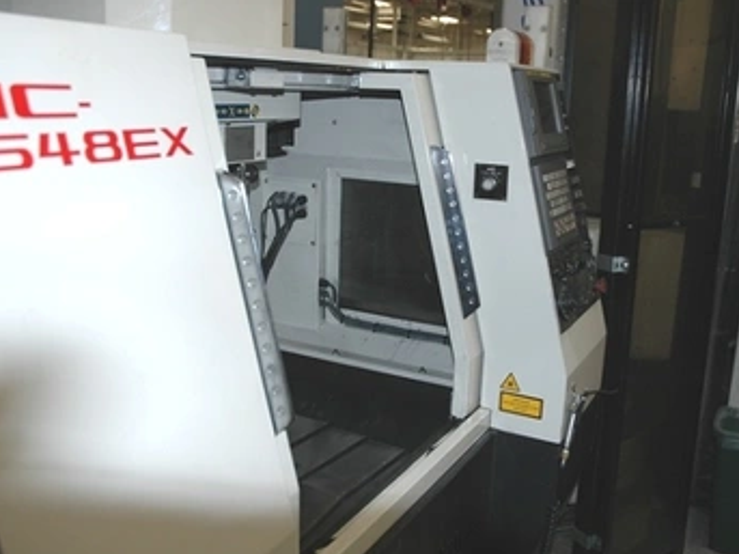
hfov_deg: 50.1
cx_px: 360
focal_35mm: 37
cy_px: 282
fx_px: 790
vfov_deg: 38.6
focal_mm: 22
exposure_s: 1/60
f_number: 3.8
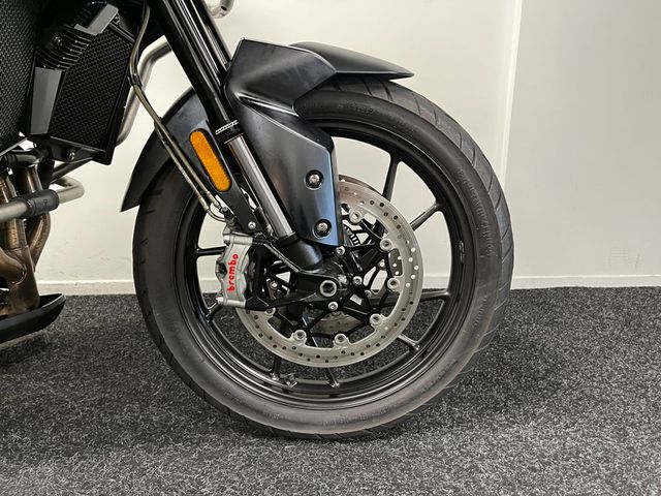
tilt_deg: -16.7
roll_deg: +1.0
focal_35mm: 26
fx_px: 496
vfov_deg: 53.1
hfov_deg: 67.3
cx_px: 330
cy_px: 248
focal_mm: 5.1
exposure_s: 1/50
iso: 320
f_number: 1.6
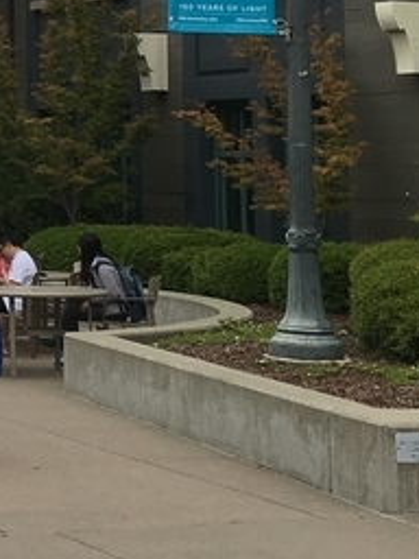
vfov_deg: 16.6
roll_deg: -0.7
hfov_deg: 11.8
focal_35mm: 116
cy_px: -17
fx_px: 1872
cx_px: -319
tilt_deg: +5.4
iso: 25
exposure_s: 1/1083
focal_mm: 4.15
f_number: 2.2
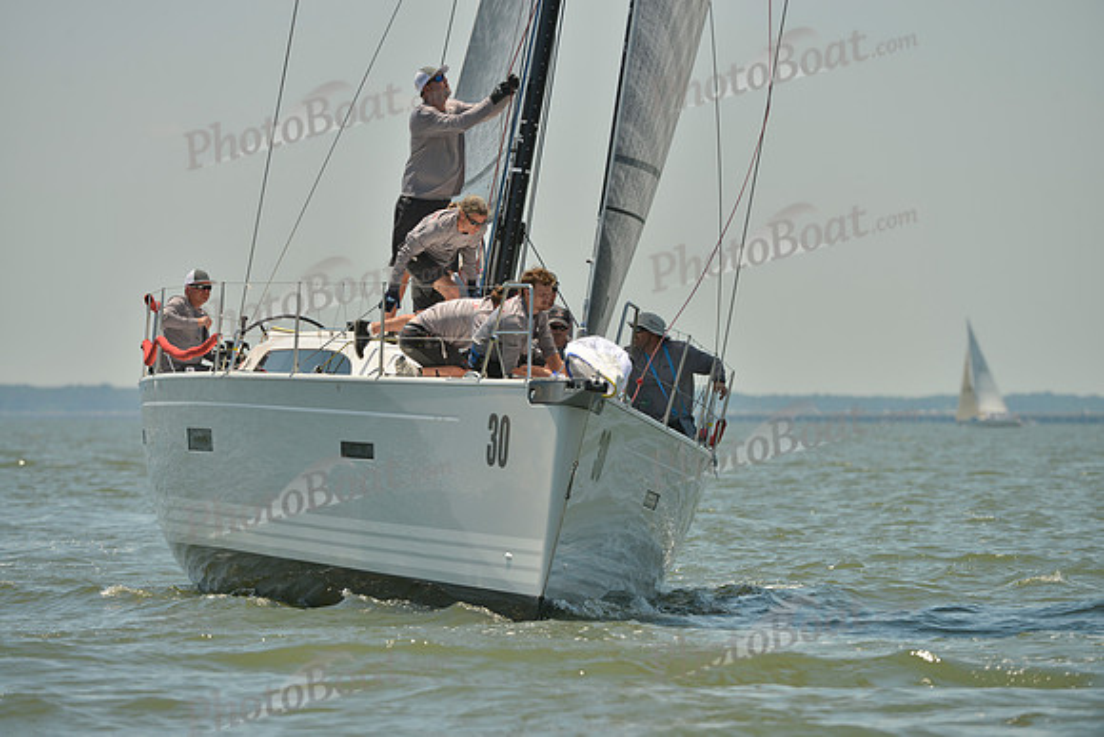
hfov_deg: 6.2
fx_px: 10122
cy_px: 368
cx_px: 552
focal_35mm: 330
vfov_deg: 4.2
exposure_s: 1/1250
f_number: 6.3
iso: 200
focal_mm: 330
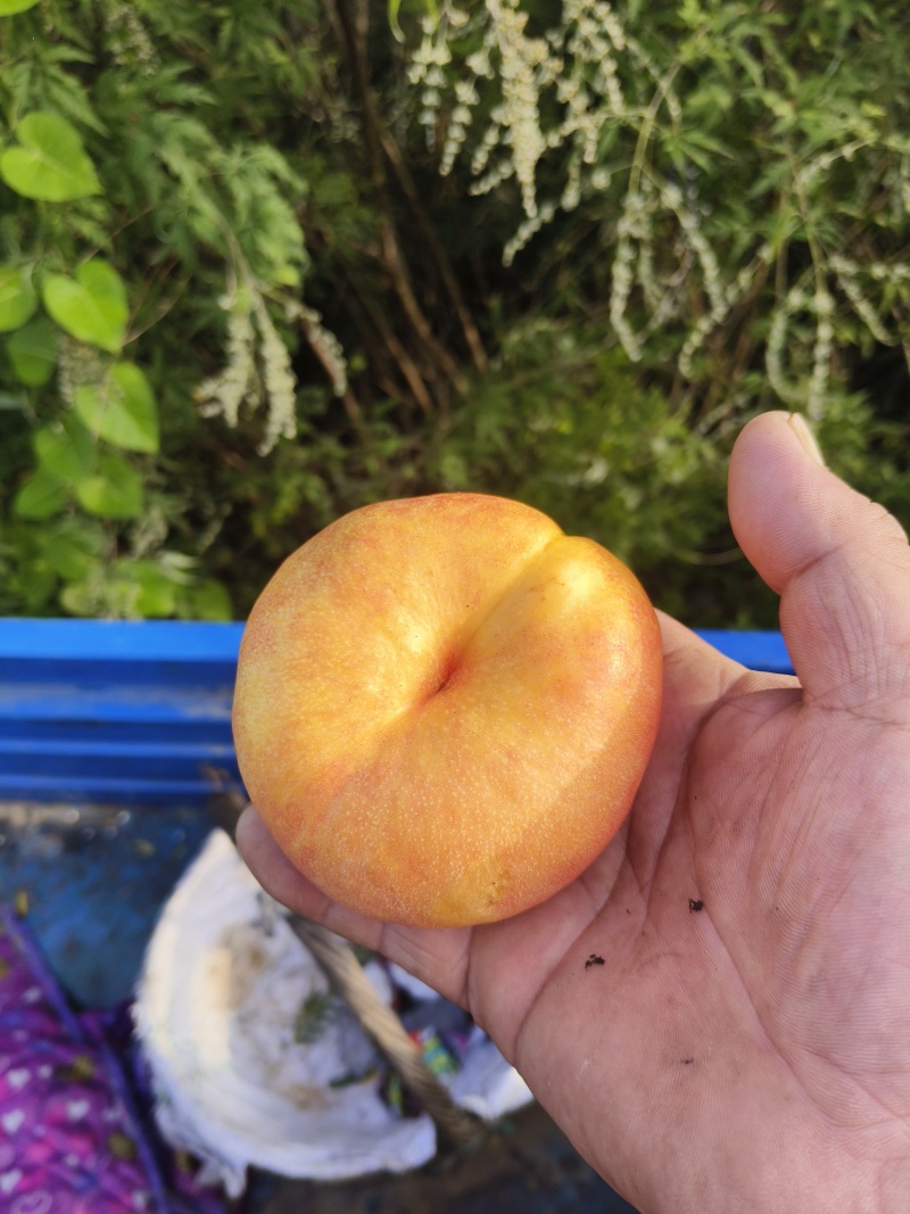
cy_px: 607
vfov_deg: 67.3
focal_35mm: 26
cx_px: 455
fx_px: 912
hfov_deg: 53.1
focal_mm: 4.84
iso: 50
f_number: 1.79
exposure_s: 1/297
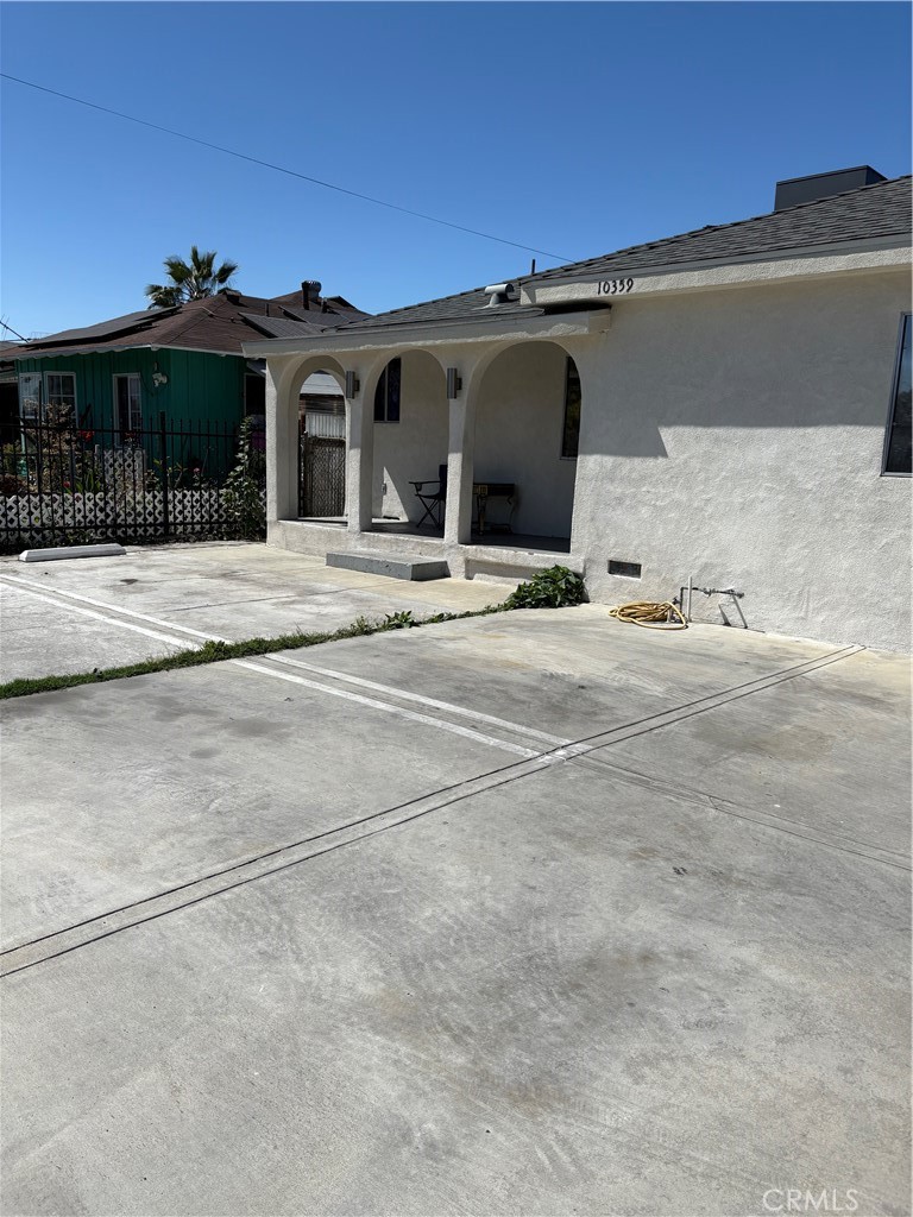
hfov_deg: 53.1
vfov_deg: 67.3
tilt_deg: -9.9
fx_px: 914
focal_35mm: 26
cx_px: 456
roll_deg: -2.5
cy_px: 608
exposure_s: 1/6993
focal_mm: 5.96
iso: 50
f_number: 1.6
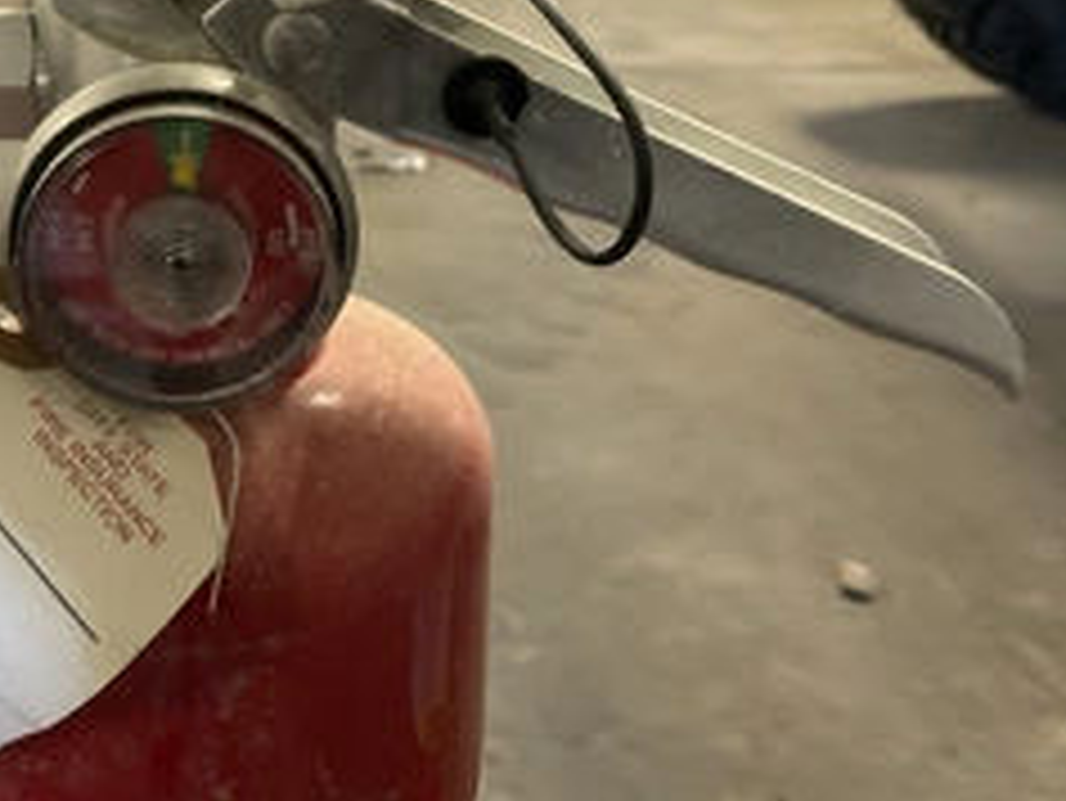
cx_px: 346
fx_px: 1510
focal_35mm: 49
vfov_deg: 29.0
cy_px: 148
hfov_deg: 38.4
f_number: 1.8
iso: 200
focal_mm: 3
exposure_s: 1/40
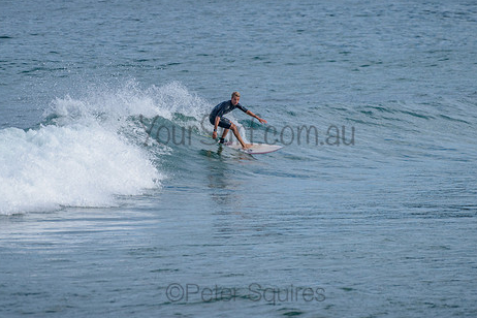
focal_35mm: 768
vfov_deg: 1.8
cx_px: 246
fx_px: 10175
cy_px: 121
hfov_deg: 2.7
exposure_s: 1/2000
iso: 220
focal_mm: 500
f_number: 5.6
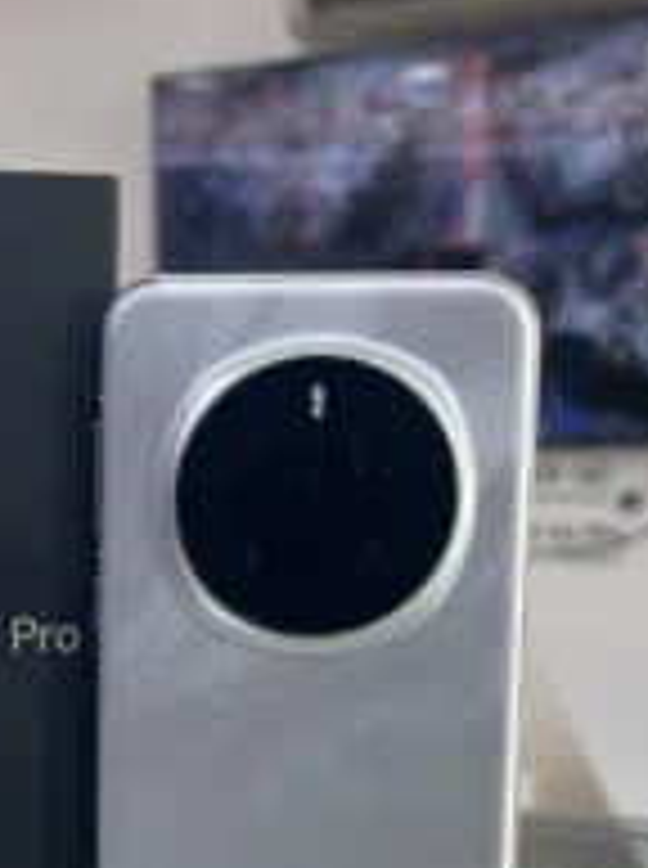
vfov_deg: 34.6
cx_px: 58
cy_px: 684
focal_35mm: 54
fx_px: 1352
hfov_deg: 26.0
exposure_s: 1/254
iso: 40
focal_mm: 5.7
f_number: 1.5
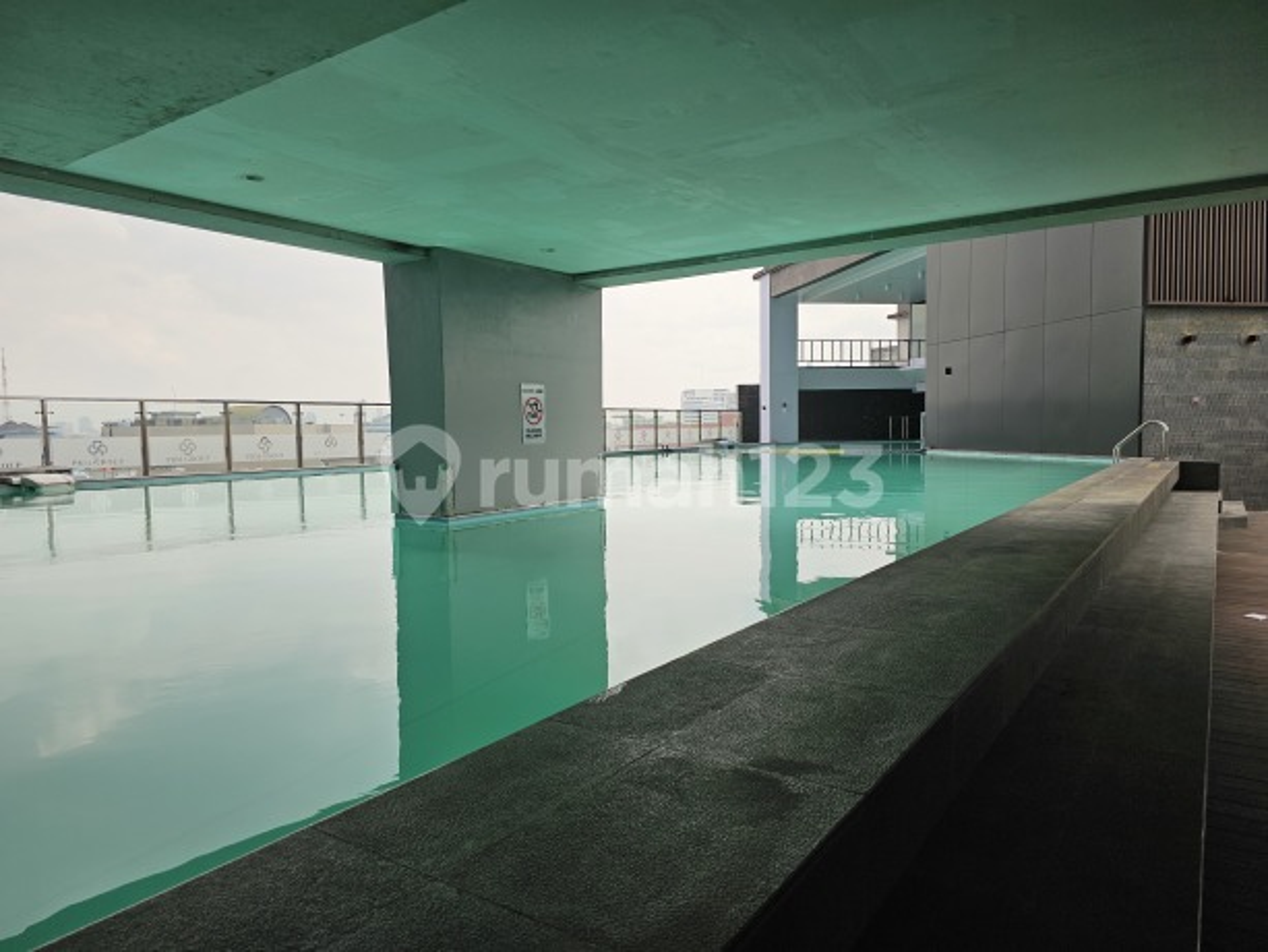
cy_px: 476
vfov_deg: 58.9
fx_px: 843
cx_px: 634
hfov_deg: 73.9
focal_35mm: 23
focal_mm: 6.3
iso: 16
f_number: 1.7
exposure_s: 1/533
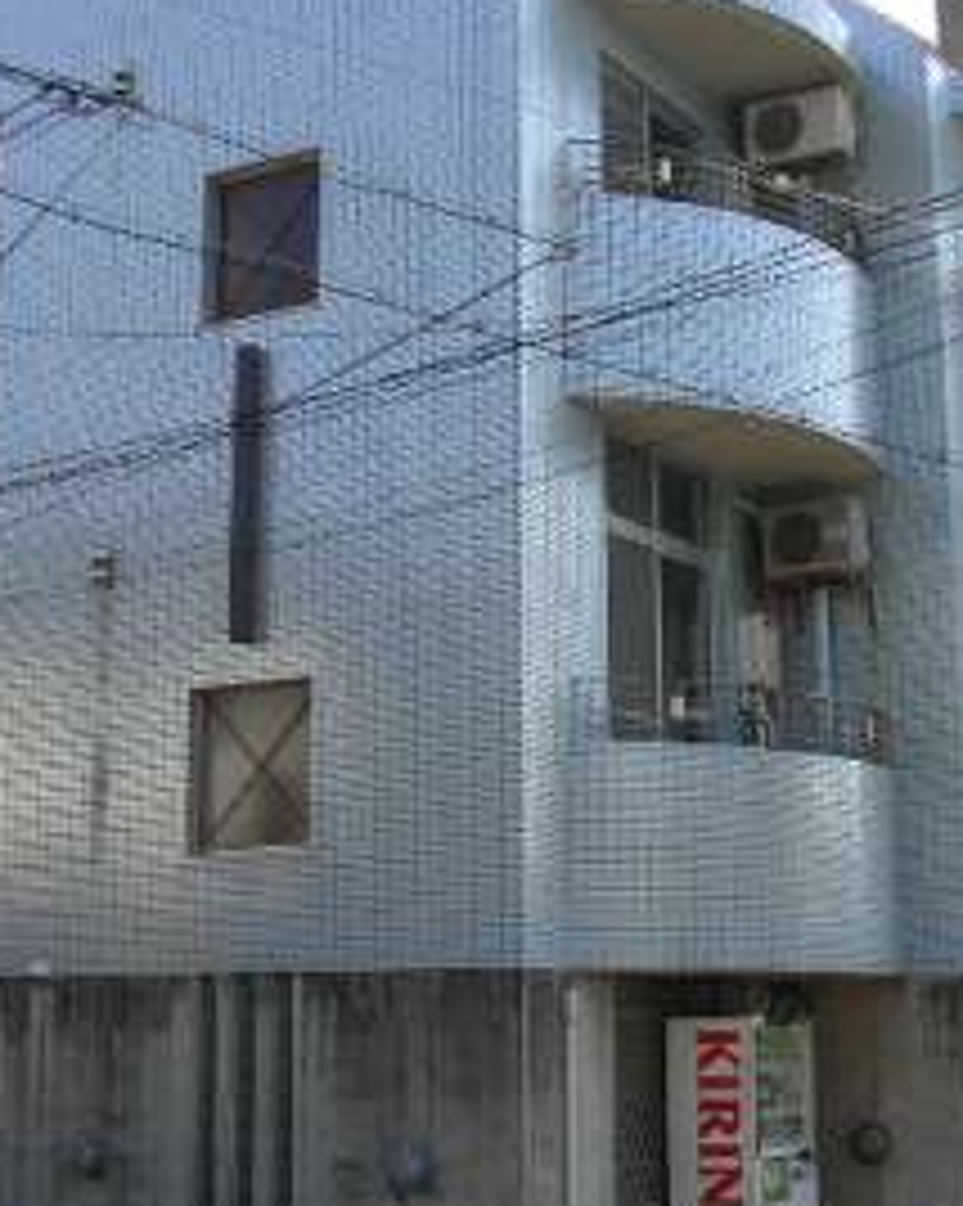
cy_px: 518
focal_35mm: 62
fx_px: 2211
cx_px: 482
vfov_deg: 30.5
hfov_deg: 24.6
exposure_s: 1/216
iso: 50
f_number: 4.1
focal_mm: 5.8
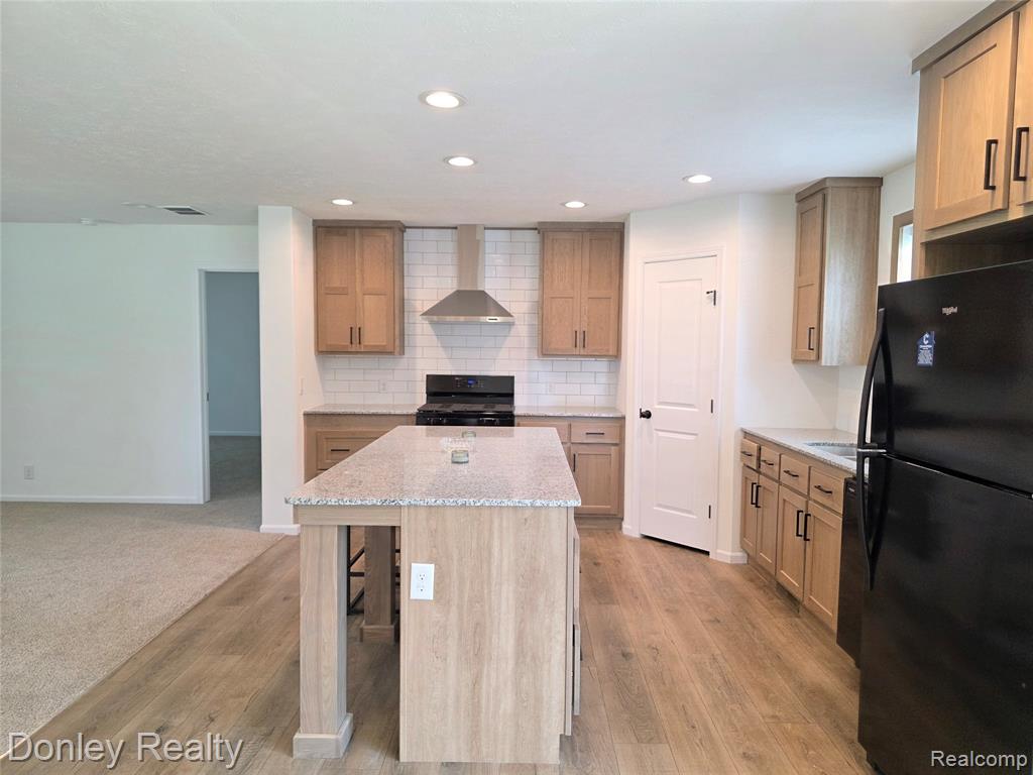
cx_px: 516
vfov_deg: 58.9
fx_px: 686
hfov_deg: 73.9
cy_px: 388
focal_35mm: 23
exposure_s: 1/120
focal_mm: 6.3
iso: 160
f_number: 1.7
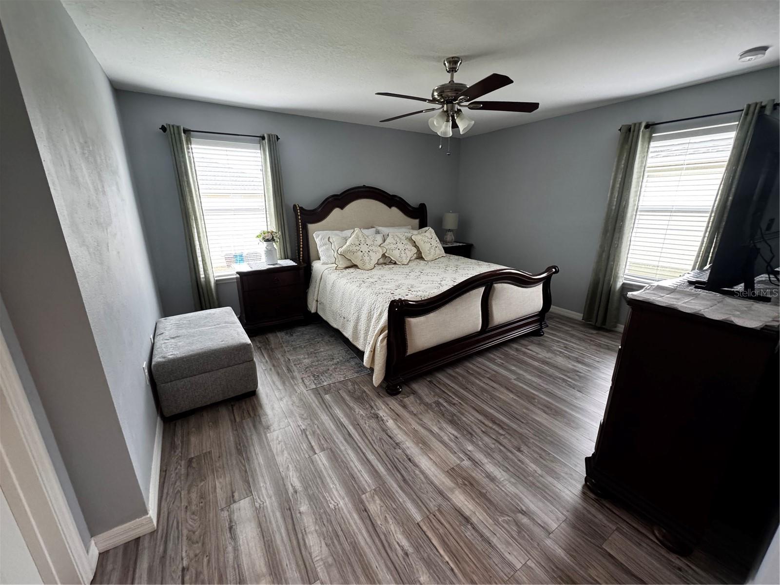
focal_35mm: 14
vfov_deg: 85.7
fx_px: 315
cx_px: 390
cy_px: 292
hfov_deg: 102.1
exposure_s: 1/120
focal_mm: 2.22
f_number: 2.2
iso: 320
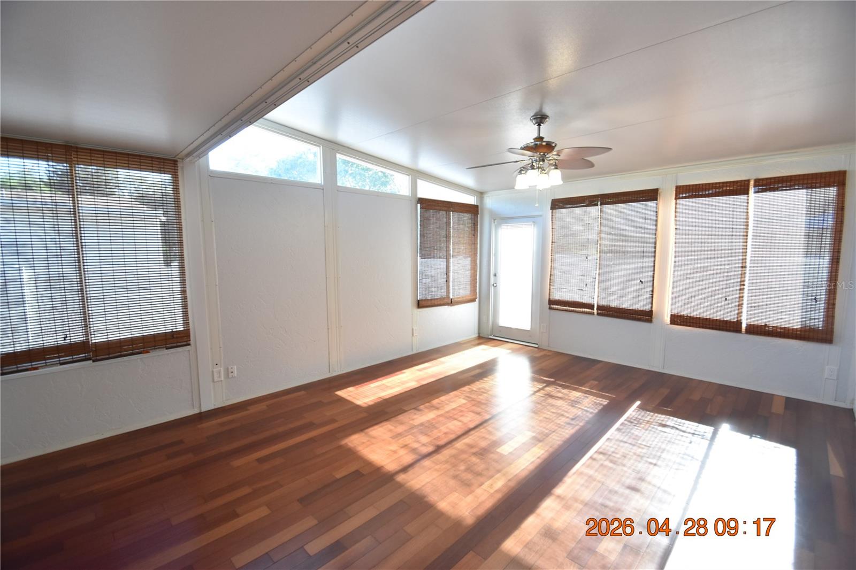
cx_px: 428
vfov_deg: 77.3
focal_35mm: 15
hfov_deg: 100.4
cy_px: 285
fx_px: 357
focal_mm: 10
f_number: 3.5
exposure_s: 1/180
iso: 800
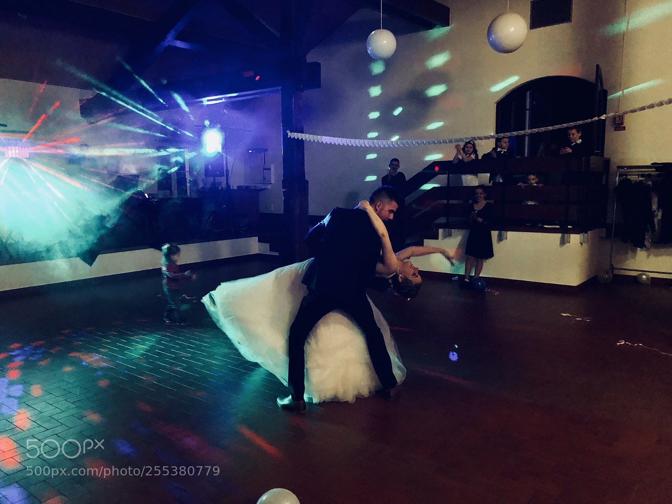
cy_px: 252
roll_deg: +0.0
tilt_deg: -4.8
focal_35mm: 28
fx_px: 544
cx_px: 336
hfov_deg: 63.4
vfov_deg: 49.7
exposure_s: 1/4
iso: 160
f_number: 1.8
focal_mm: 3.99
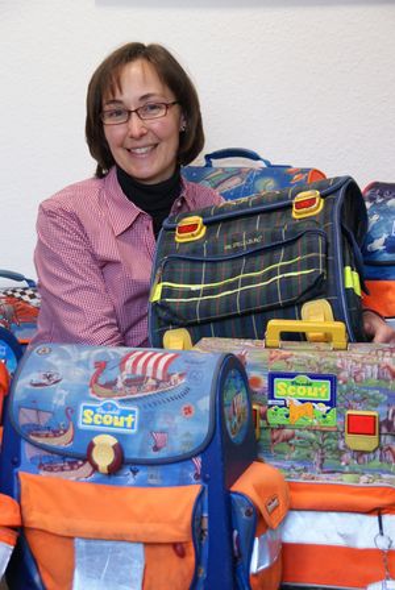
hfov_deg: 16.6
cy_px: 295
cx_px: 198
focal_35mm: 82
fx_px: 1354
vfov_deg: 24.6
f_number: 5
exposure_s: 1/80
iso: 800
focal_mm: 55
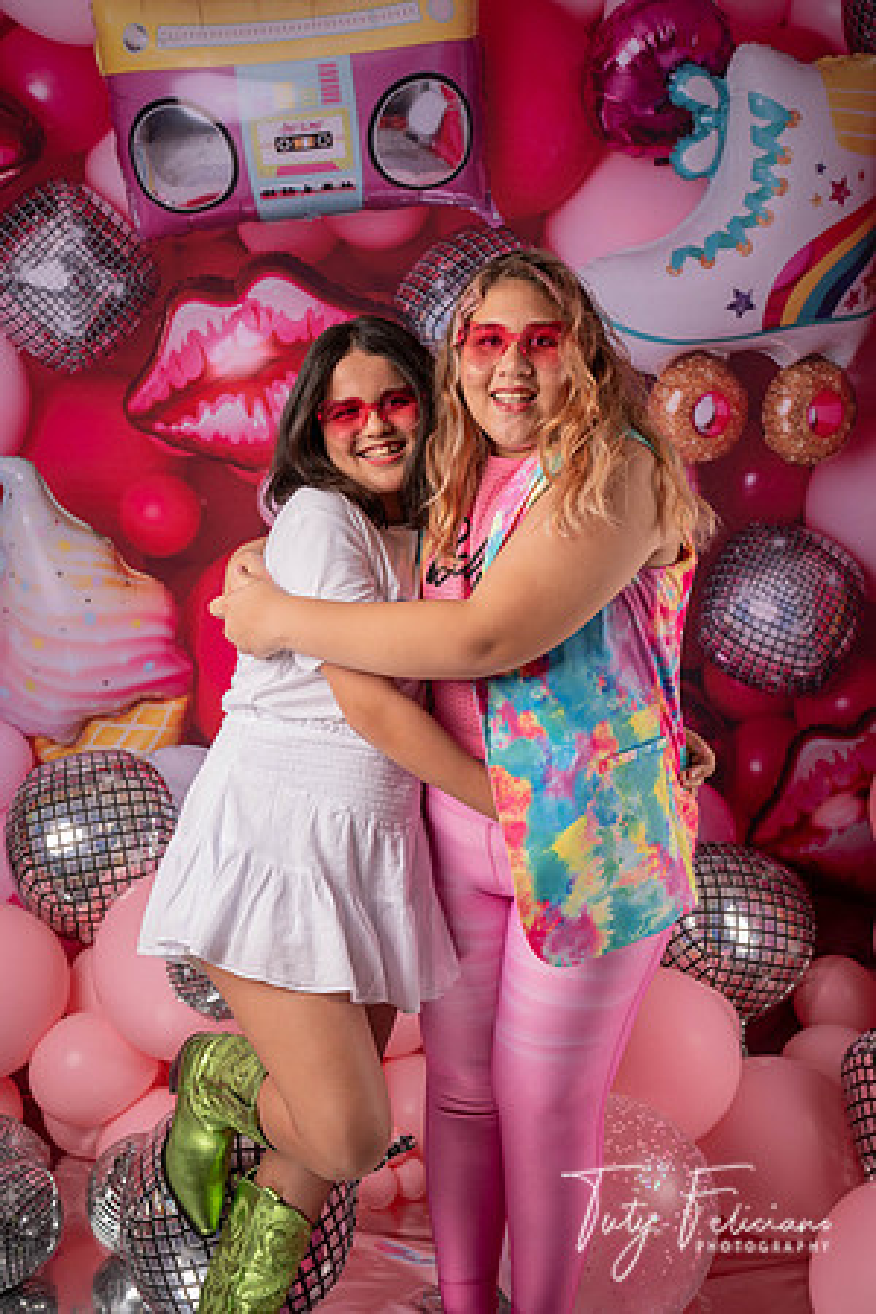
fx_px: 1752
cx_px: 438
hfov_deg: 28.1
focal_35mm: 48
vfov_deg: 41.1
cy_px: 657
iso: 125
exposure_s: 1/250
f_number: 5
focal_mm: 48
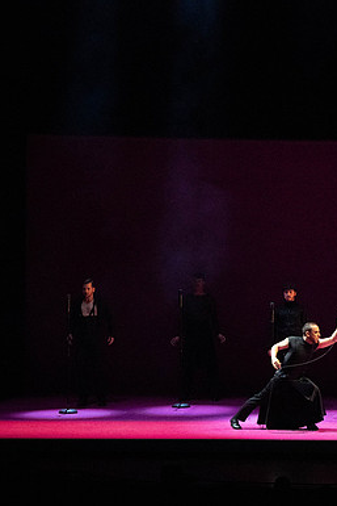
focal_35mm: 199
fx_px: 2792
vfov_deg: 10.3
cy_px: 253
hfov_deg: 6.9
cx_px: 337
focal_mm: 132
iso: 25600
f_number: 5
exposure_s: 1/320
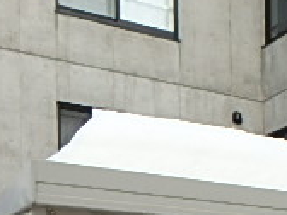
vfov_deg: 16.2
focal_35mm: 80
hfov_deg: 23.5
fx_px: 663
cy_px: 358
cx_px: 278
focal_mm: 3.7
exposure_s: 1/800
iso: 125
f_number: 3.5
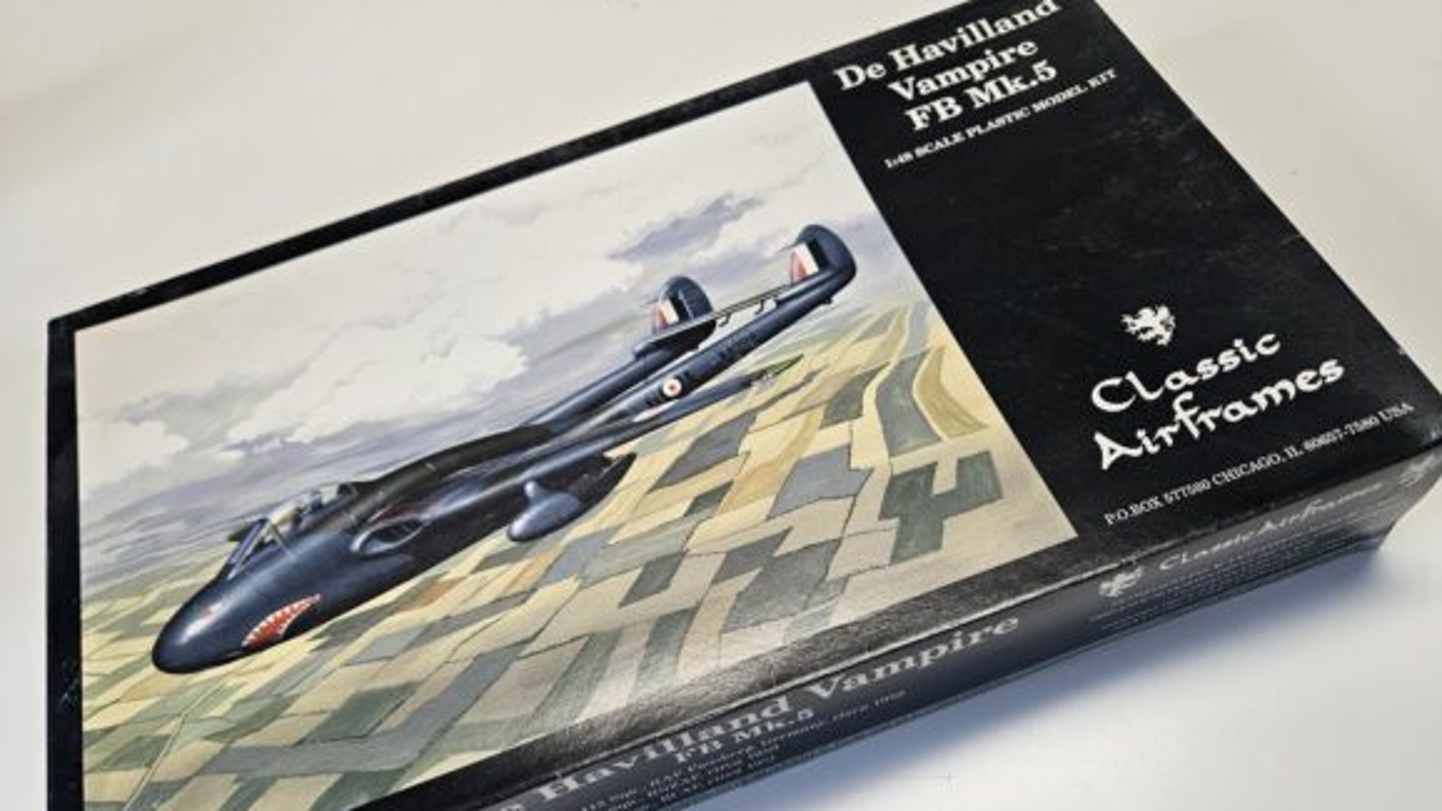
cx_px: 728
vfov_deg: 43.9
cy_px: 517
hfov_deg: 71.9
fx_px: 994
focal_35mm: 26
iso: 200
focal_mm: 5.4
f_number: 1.8
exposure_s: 1/120
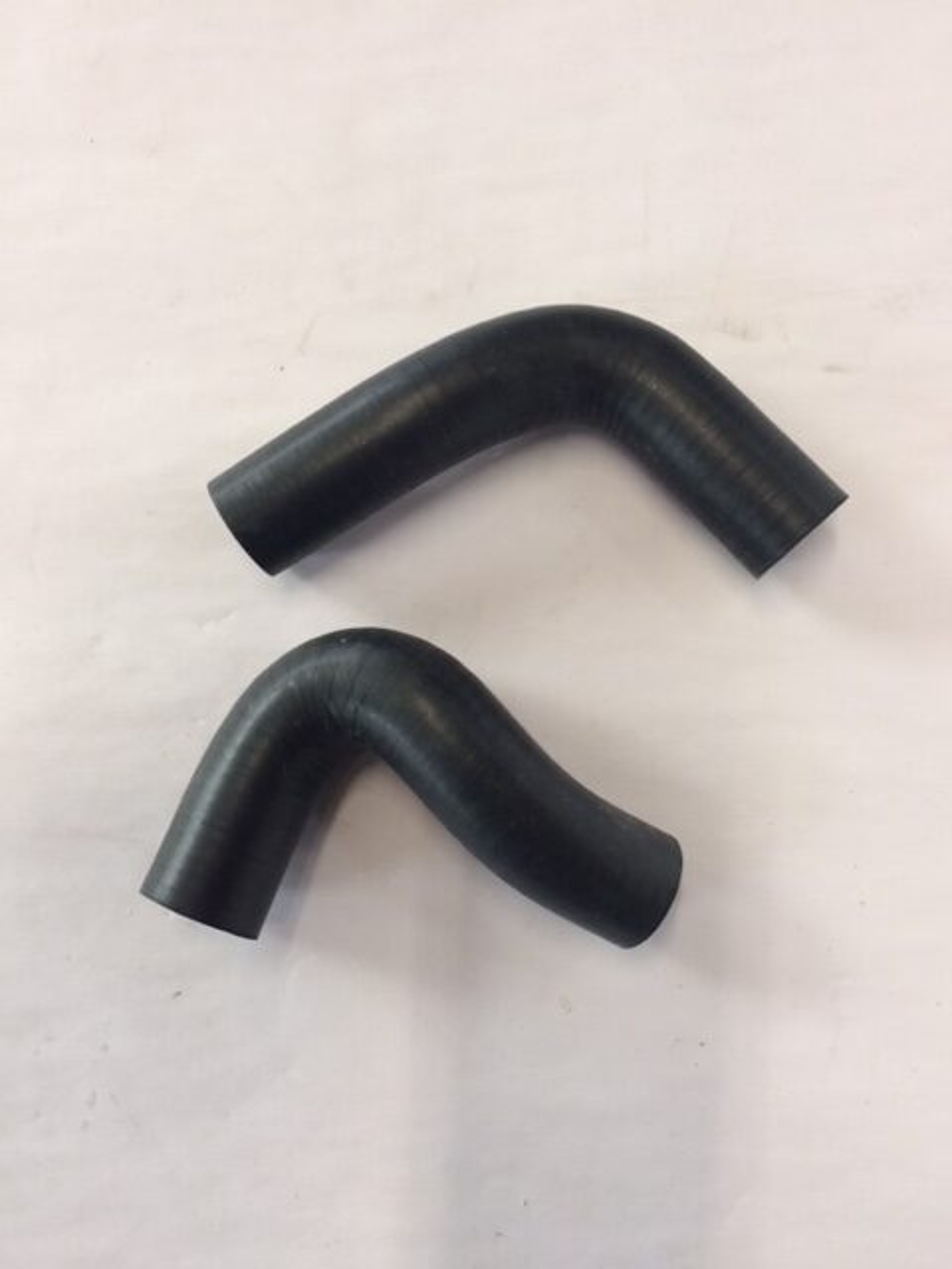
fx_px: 1063
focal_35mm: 29
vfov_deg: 61.7
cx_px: 476
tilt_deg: -86.3
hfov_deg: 48.2
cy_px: 634
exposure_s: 1/33
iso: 40
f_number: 2.2
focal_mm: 4.15
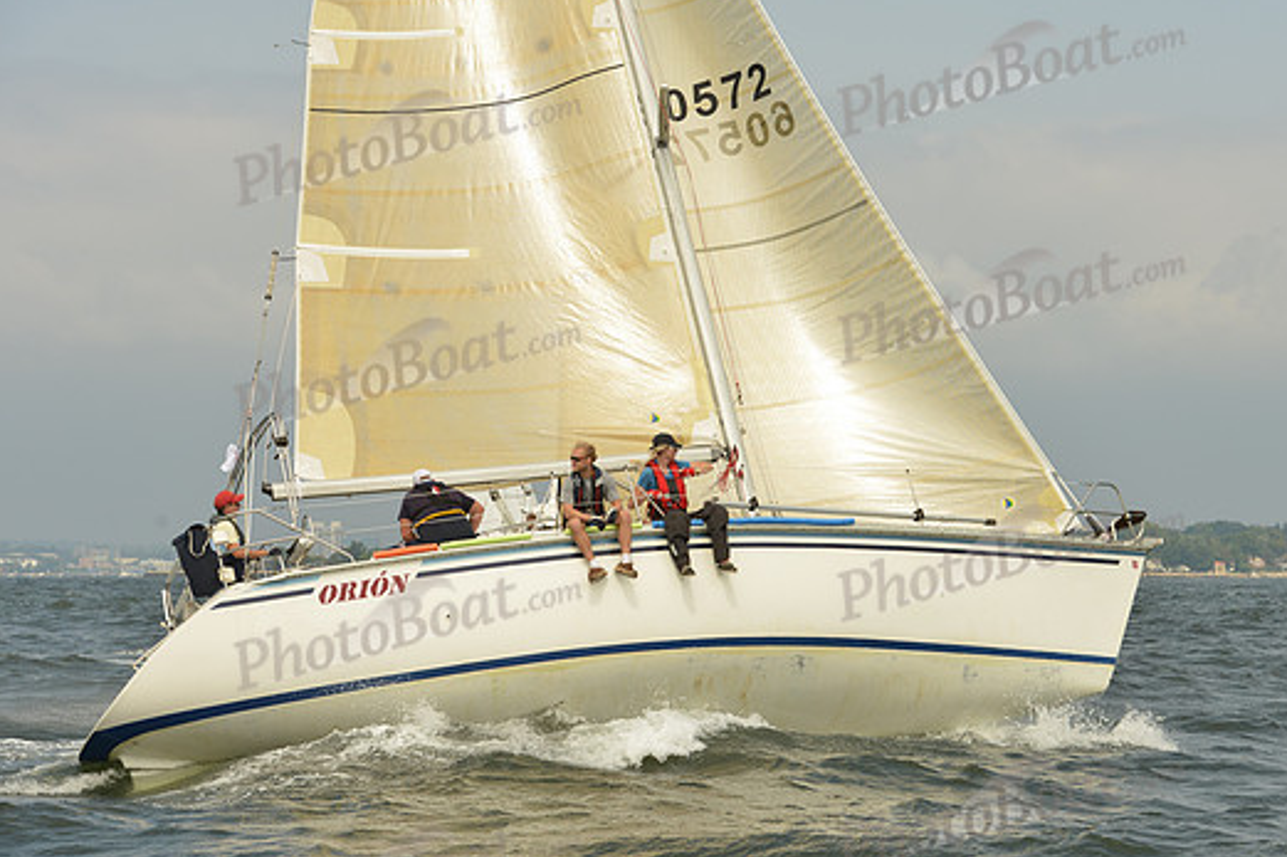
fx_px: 2787
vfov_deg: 17.5
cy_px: 463
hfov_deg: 26.0
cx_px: 711
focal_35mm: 78
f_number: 9
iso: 320
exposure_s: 1/1250
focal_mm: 70
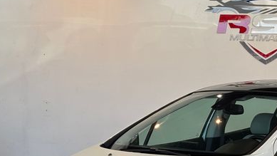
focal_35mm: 118
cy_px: 161
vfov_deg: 10.2
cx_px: 250
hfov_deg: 17.9
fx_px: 867
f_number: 1.6
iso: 32
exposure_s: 1/234
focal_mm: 5.96
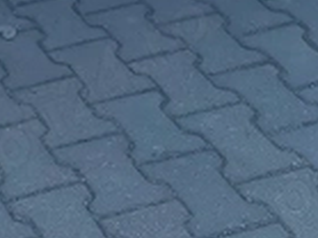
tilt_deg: -21.2
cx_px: -204
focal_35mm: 112
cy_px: -233
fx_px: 1028
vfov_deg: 11.8
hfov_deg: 15.7
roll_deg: +7.3
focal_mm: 5.96
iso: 50
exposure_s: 1/1458
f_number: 1.6
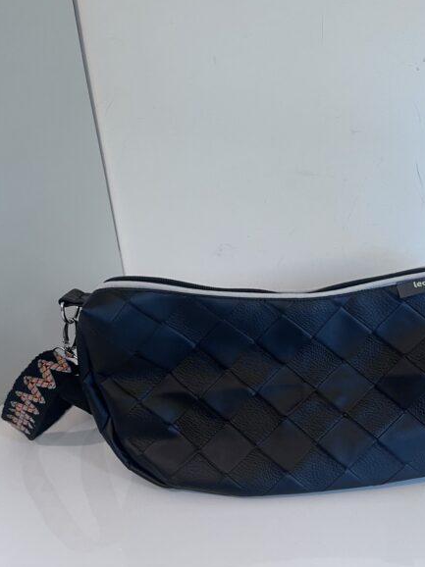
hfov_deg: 39.1
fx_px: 590
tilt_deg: -31.2
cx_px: 291
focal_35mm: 36
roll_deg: +2.7
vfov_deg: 50.3
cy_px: 384
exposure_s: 1/50
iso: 80
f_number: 1.6
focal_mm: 5.1
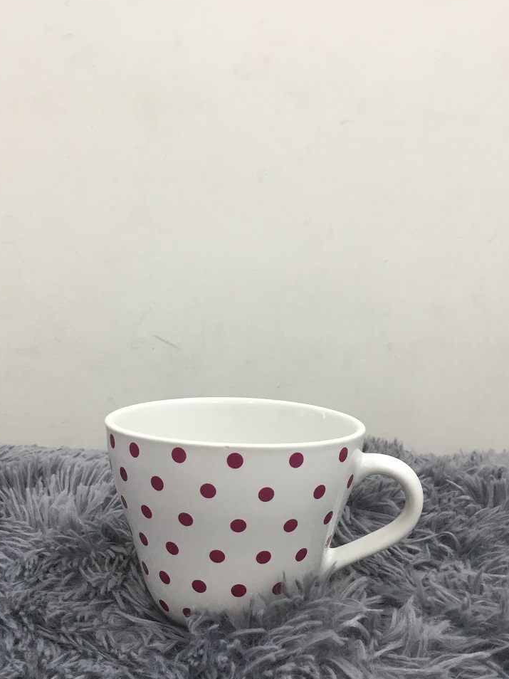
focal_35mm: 39
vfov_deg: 47.6
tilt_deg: -12.1
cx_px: 231
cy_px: 405
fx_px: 765
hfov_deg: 36.8
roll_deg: +0.3
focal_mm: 3.3
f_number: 2.4
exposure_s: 1/33
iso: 80
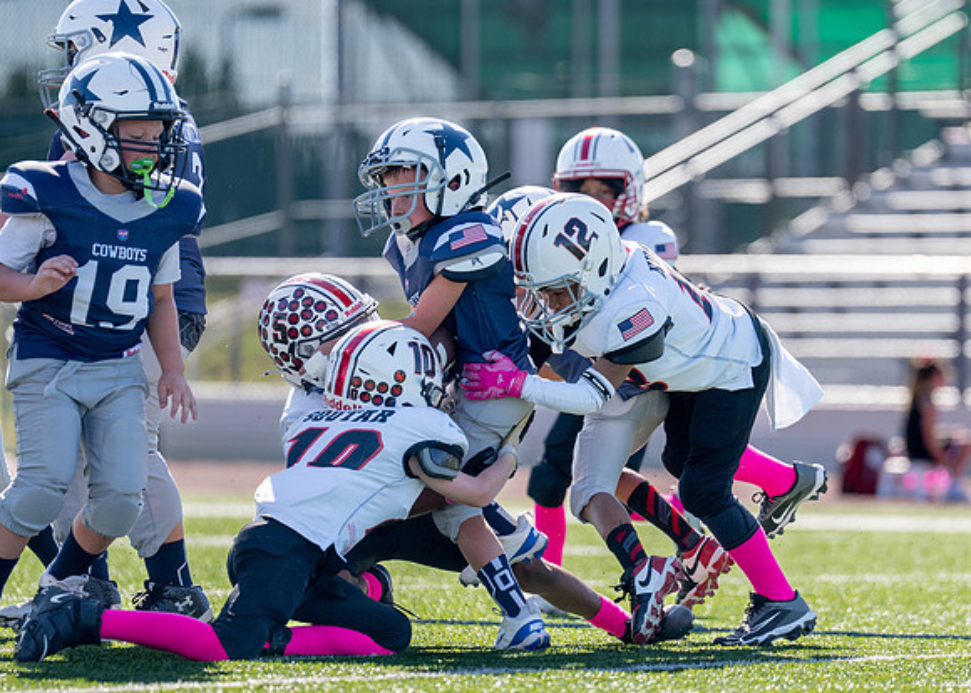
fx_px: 7779
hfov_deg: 7.1
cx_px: 630
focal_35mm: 282
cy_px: 349
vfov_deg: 5.1
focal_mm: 200
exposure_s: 1/4000
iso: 320
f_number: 2.8
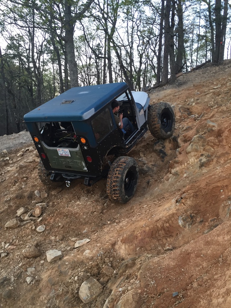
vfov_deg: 61.7
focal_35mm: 29
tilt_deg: -5.3
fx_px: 258
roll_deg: -0.8
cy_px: 154
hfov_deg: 48.2
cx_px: 116
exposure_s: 1/30
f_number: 2.2
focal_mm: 4.15
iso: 32
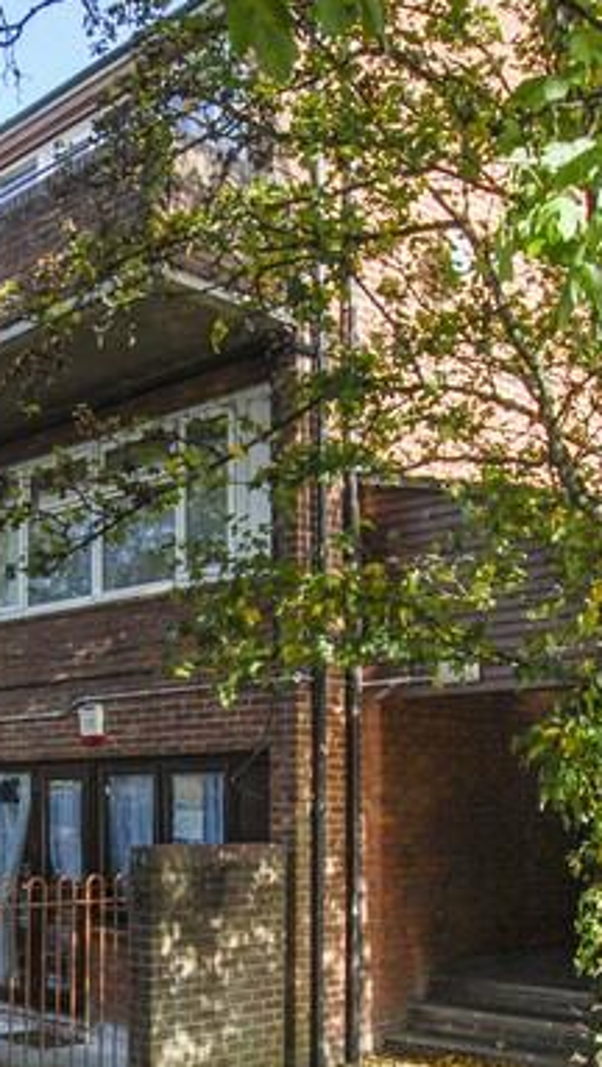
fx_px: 1190
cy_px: 773
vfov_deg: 46.9
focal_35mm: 42
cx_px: 184
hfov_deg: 28.2
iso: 200
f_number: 5.6
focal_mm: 10
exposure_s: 1/160
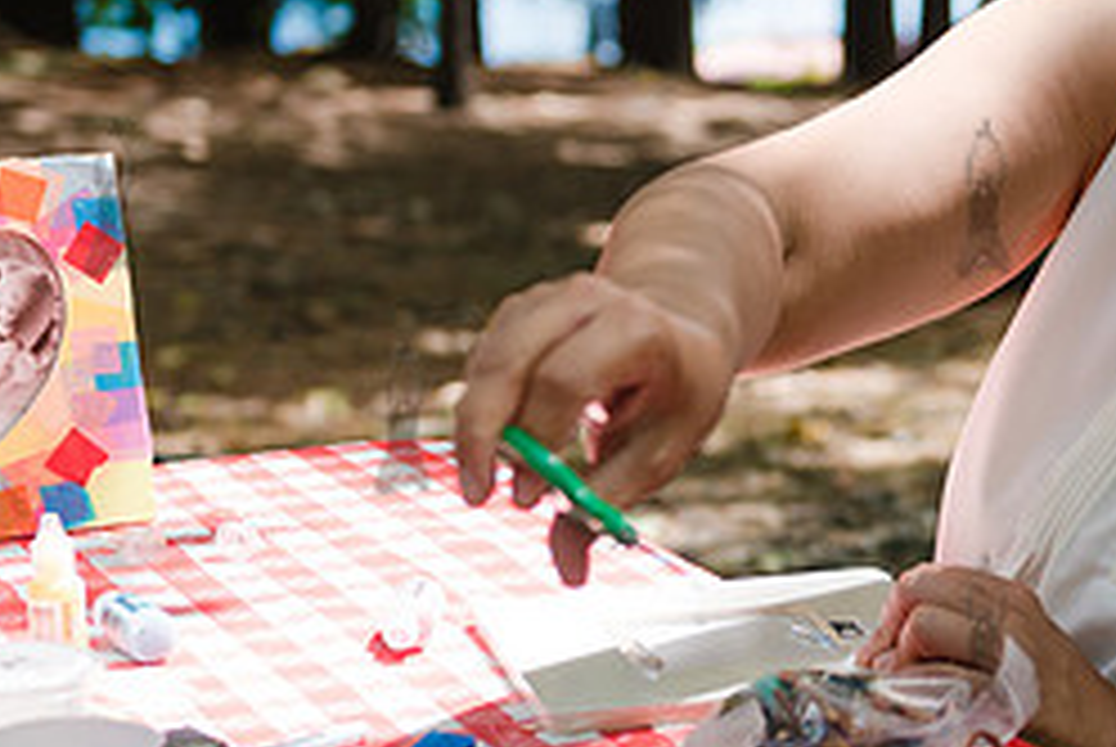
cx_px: 948
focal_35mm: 134
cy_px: 318
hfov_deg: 15.2
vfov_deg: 10.3
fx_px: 4159
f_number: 3.5
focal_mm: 50
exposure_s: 1/500
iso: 200
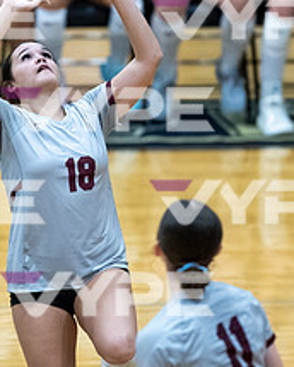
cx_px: 65
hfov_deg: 2.1
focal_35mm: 722
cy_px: 49
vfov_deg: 2.7
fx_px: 7853
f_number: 2
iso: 4000
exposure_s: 1/1600
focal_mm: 200
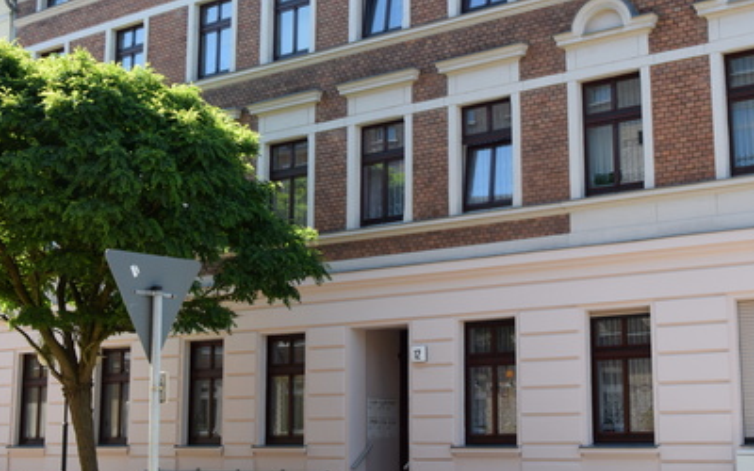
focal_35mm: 55
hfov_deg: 36.8
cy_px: 241
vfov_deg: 23.6
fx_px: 1130
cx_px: 428
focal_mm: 24
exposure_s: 1/200
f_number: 7.1
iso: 400
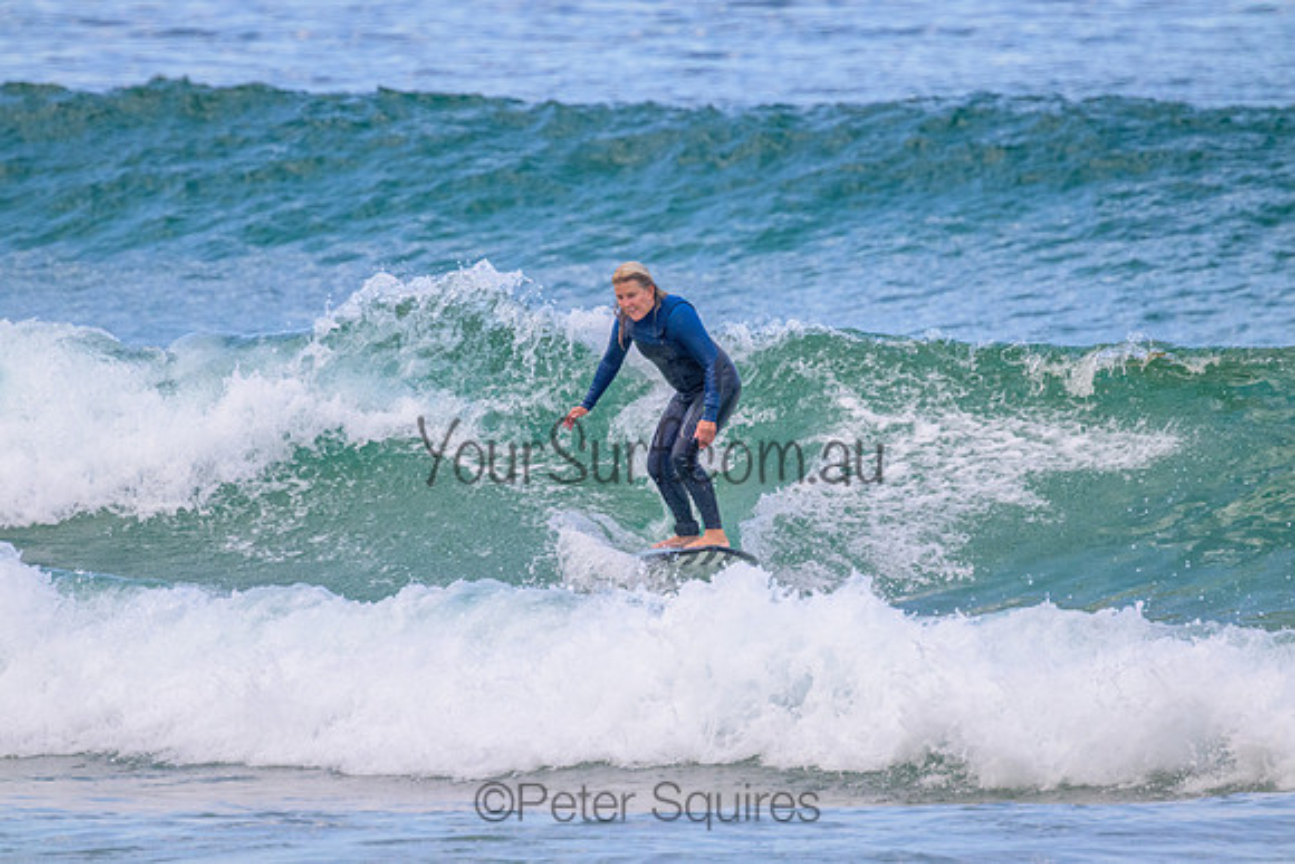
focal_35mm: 800
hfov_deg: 2.6
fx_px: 28783
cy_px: 432
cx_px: 648
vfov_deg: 1.7
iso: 2500
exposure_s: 1/2000
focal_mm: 800
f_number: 11
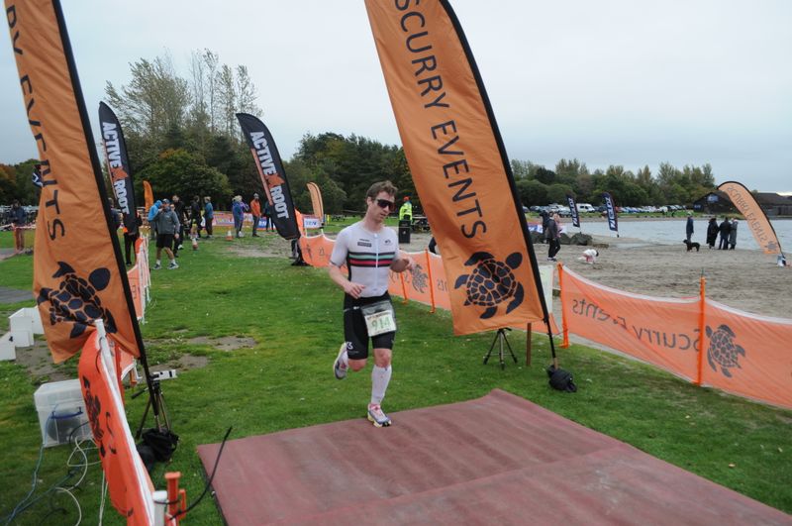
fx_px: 593
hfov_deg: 67.5
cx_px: 396
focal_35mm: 27
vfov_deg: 47.8
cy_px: 263
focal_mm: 18
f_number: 5.6
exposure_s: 1/200
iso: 400
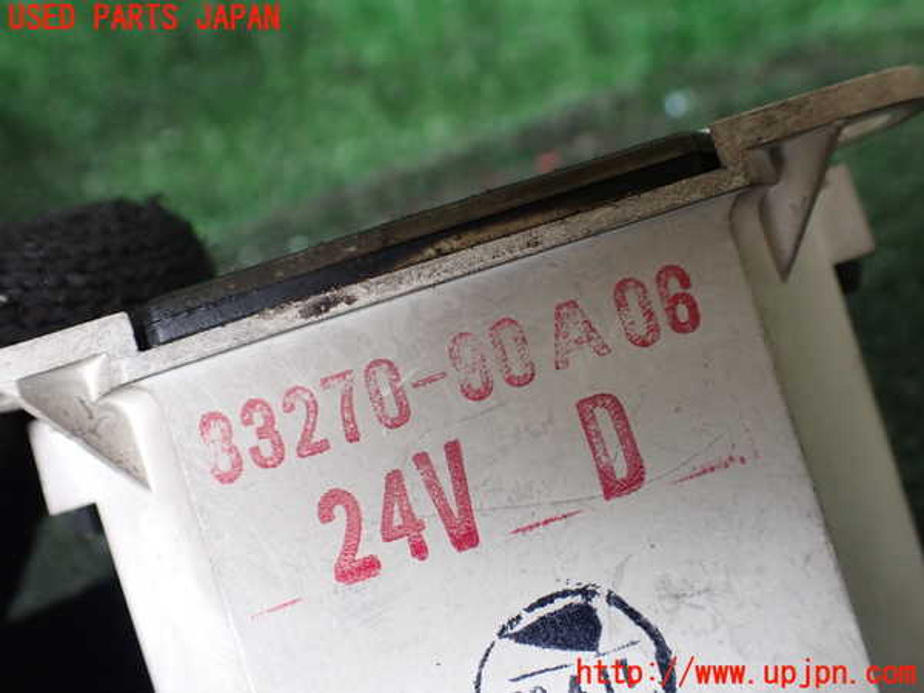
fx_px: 801
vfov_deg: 46.8
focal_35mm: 30
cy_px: 346
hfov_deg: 60.0
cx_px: 462
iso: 200
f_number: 2.3
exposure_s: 1/125
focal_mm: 5.4
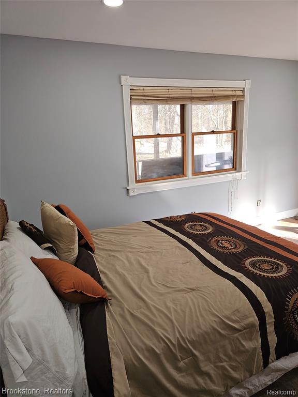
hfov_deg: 58.9
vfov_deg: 73.9
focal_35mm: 23
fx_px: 264
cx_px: 149
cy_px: 198
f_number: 1.7
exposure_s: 1/60
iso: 50
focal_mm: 6.3
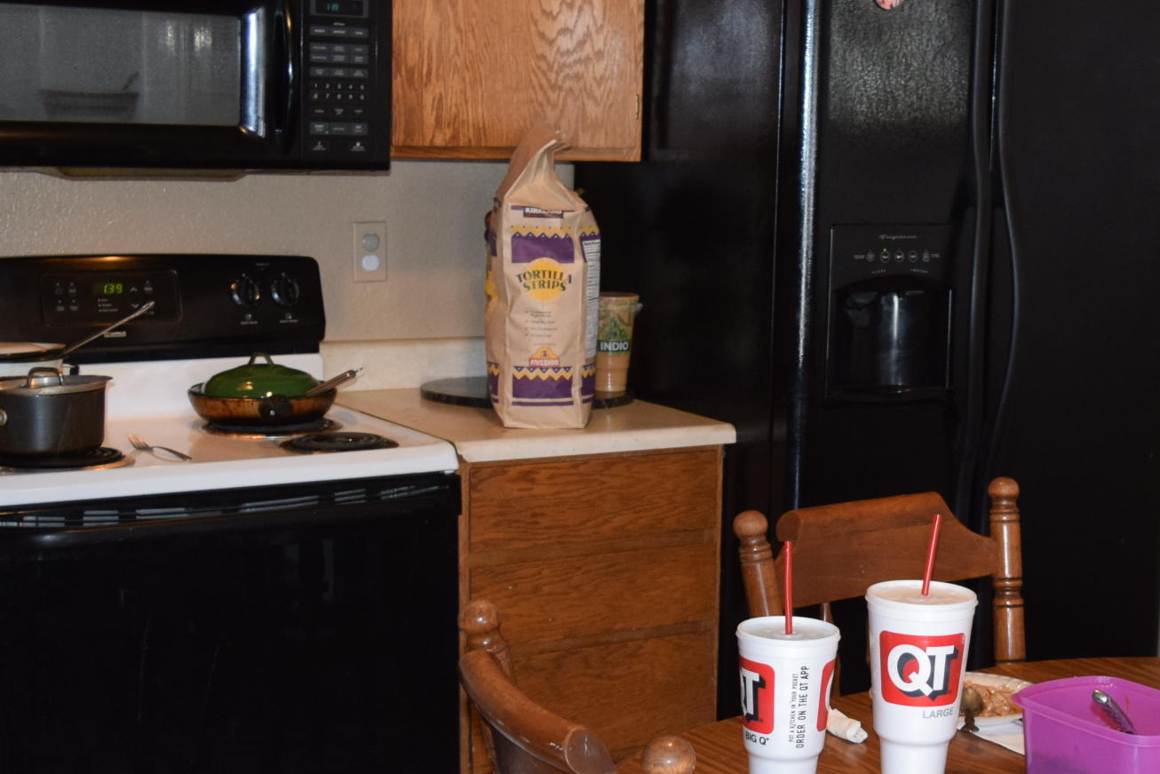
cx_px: 849
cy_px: 427
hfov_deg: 31.9
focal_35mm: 62
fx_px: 1998
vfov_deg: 21.9
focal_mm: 18
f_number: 3.5
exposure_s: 1/60
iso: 900
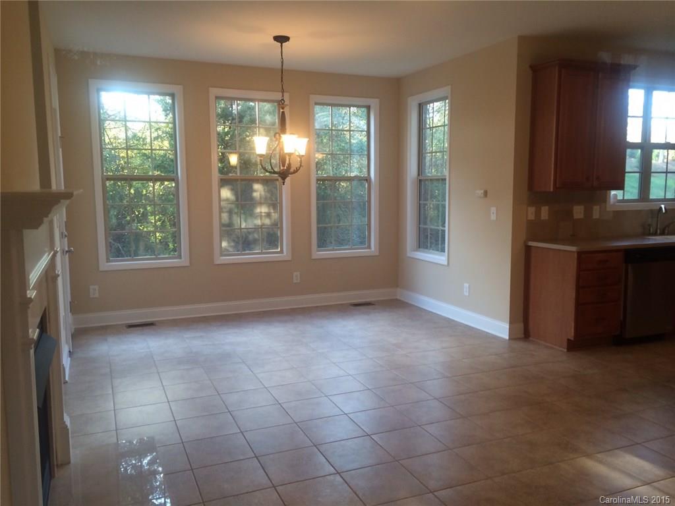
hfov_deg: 60.0
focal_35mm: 30
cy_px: 253
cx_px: 338
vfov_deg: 46.8
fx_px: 585
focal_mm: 4.12
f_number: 2.2
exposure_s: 1/30
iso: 80
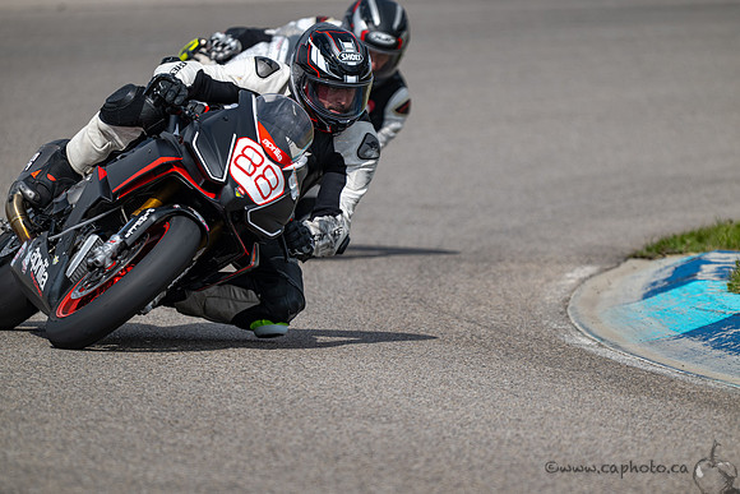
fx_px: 12336
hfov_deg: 3.4
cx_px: 370
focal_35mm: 600
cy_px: 247
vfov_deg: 2.3
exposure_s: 1/1250
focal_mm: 600
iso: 125
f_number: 6.3
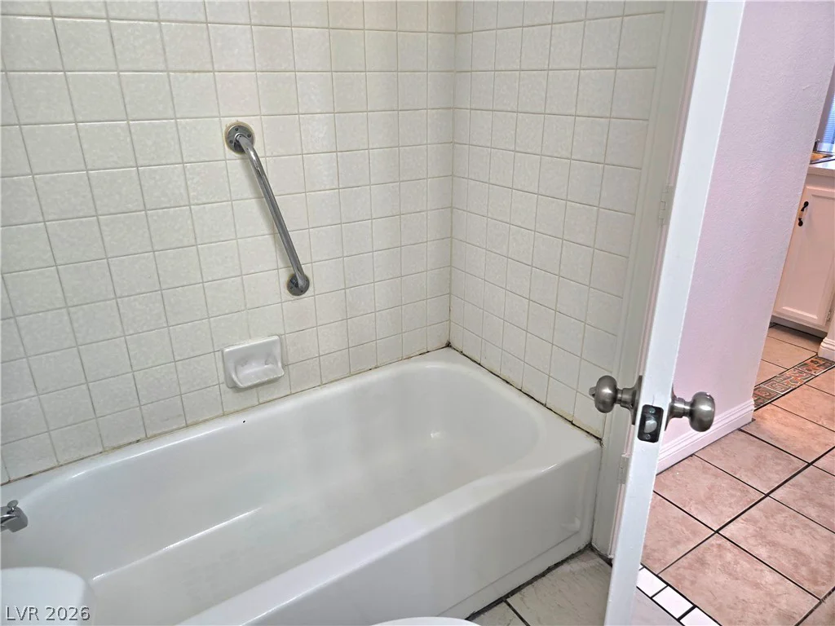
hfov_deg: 73.9
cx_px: 418
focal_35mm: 23
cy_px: 313
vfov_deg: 58.9
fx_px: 555
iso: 100
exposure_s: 1/120
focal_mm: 5.4
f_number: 1.8
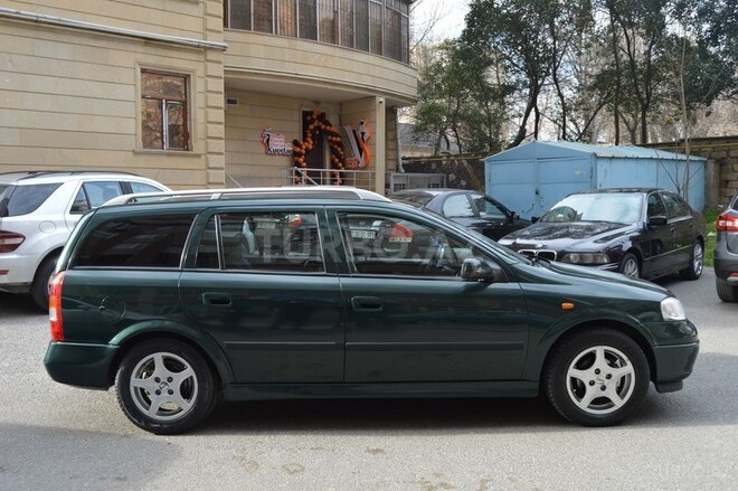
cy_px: 246
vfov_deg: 39.9
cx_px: 369
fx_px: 676
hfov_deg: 57.3
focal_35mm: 33
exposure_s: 1/125
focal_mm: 22
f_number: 5.6
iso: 320
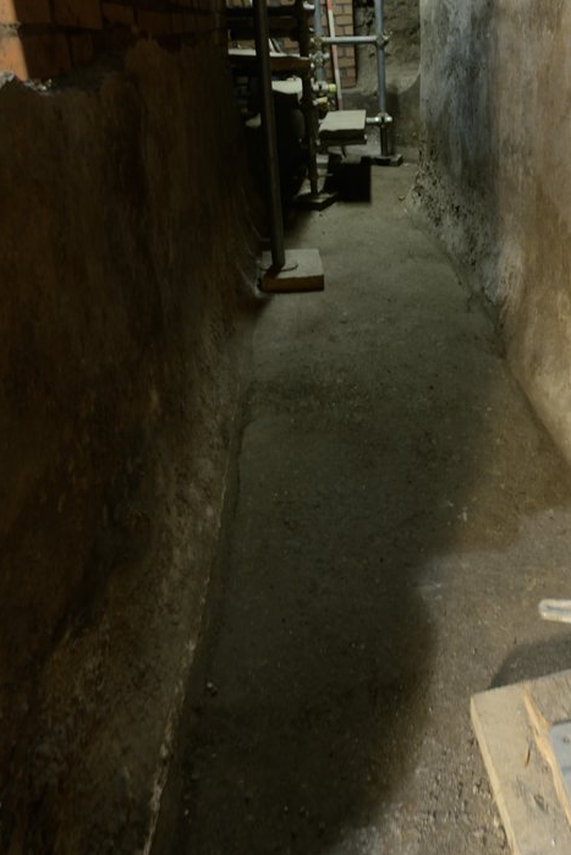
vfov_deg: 58.3
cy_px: 202
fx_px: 713
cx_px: 451
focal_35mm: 30
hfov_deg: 41.9
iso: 800
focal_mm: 14
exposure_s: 1/3
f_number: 9
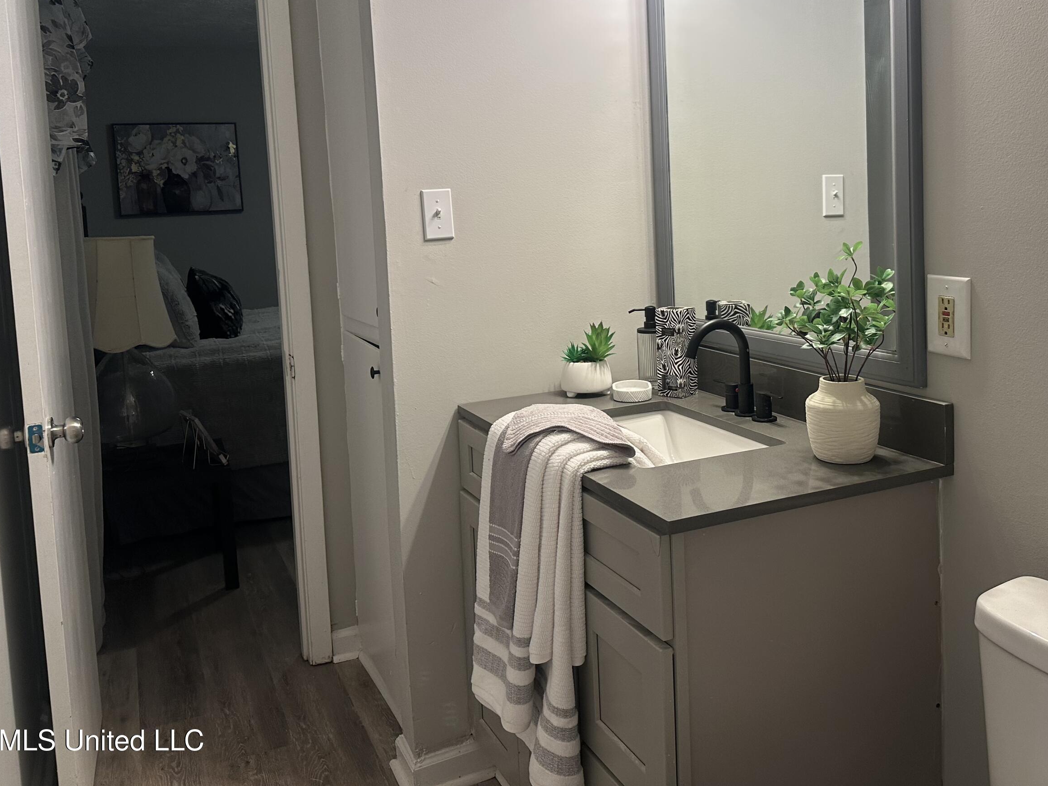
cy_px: 279
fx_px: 938
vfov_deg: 44.9
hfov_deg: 58.2
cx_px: 580
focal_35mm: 31
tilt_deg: -4.1
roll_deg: +1.9
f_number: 1.78
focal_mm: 6.86
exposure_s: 1/60
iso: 125
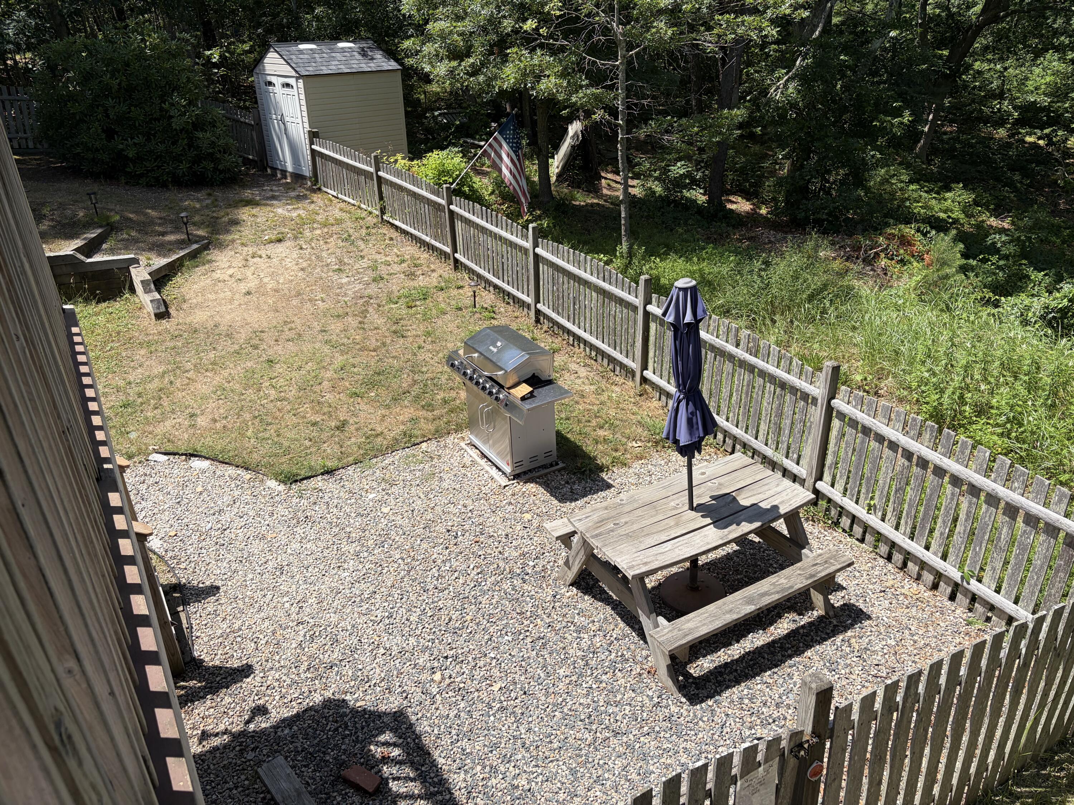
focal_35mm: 26
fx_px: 807
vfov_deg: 53.1
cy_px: 402
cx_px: 537
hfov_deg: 67.3
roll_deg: +4.0
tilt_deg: -25.3
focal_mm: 5.96
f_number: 1.6
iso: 50
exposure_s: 1/2538
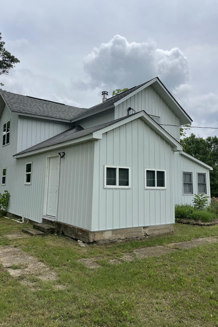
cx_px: 96
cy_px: 161
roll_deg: -0.5
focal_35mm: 28
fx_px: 254
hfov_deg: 46.3
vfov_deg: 65.5
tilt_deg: +6.6
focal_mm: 4.2
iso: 32
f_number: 1.6
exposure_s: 1/6135
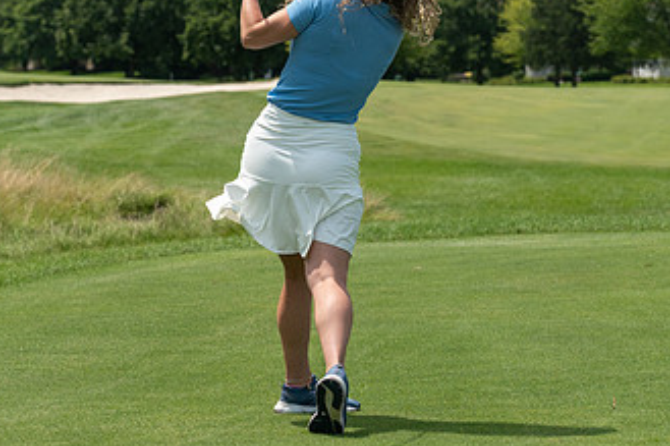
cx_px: 497
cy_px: 134
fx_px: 3348
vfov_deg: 7.6
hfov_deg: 11.4
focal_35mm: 180
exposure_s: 1/2500
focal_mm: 102
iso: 250
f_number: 5
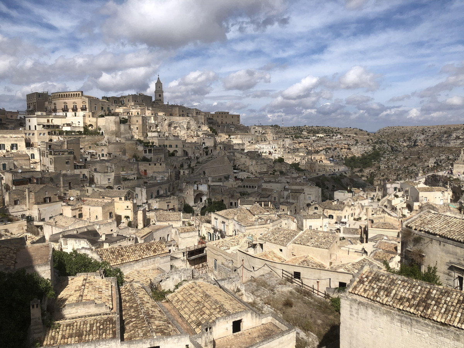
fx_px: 375
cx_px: 232
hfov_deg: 63.4
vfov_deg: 49.7
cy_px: 174
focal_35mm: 28
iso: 20
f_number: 1.8
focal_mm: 4
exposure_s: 1/4049
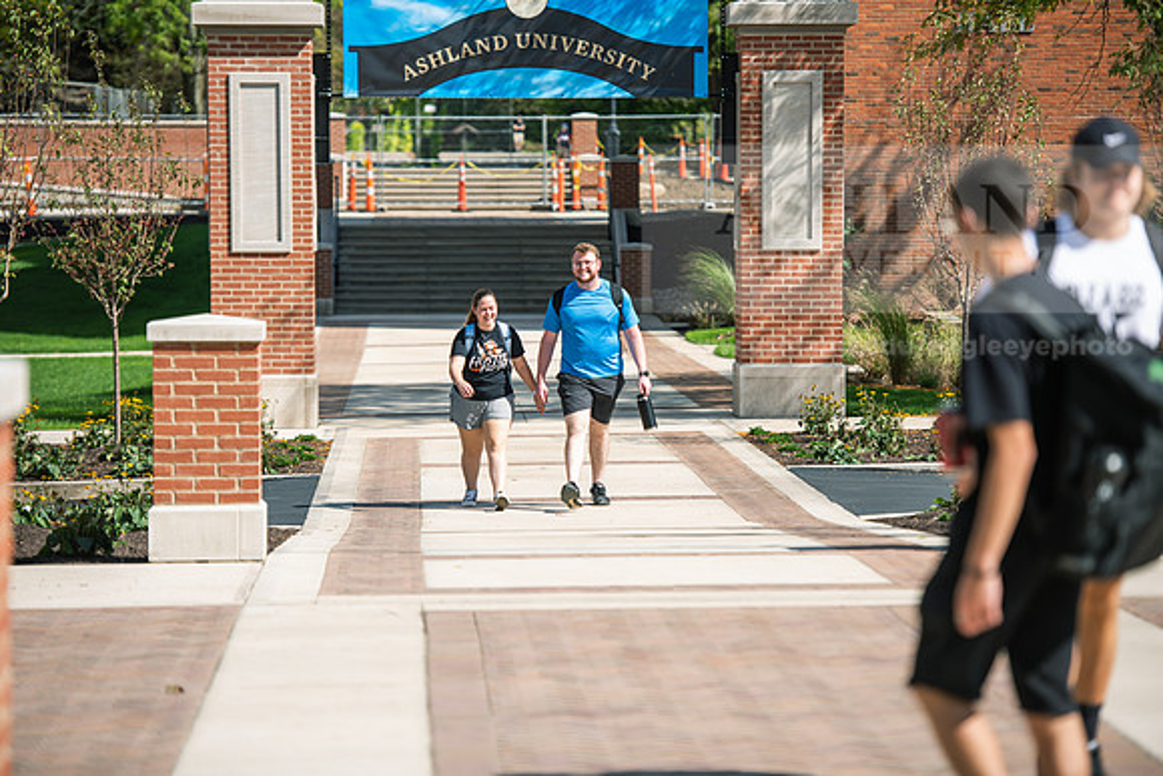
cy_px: 388
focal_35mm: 150
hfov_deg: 13.7
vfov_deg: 9.2
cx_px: 582
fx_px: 4847
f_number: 3.2
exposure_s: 1/500
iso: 50
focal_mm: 150
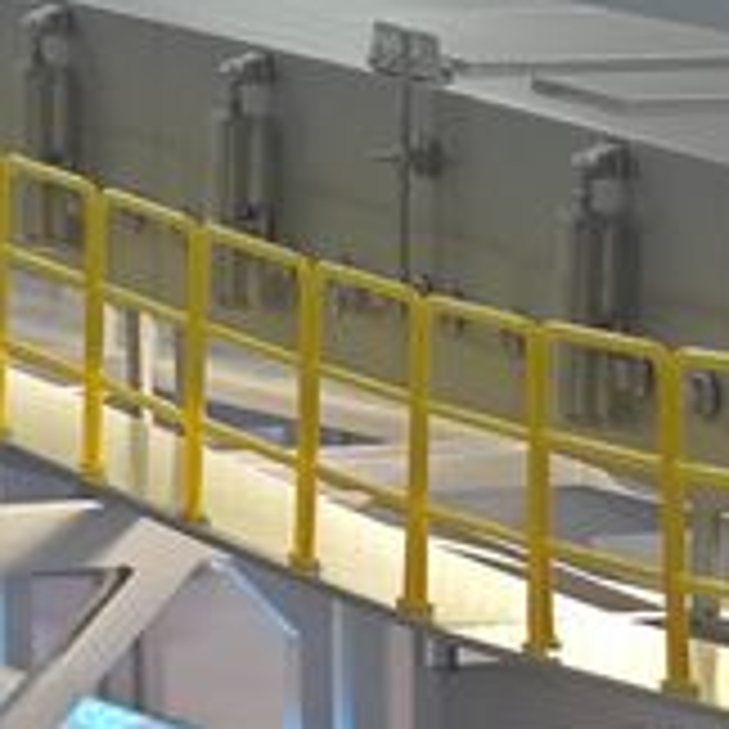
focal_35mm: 257
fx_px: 6123
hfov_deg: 6.8
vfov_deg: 6.6
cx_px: 500
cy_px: 1386
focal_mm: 8.7
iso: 125
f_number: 1.9
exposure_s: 1/100
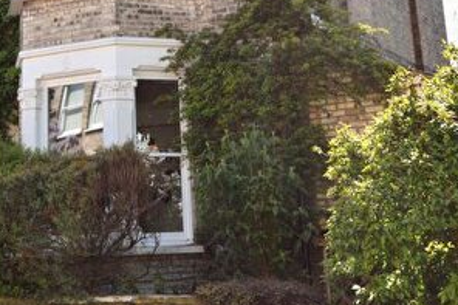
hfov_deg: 28.2
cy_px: -34
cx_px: 133
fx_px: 903
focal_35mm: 71
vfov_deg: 18.4
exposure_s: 1/200
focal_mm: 20
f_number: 7.1
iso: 100
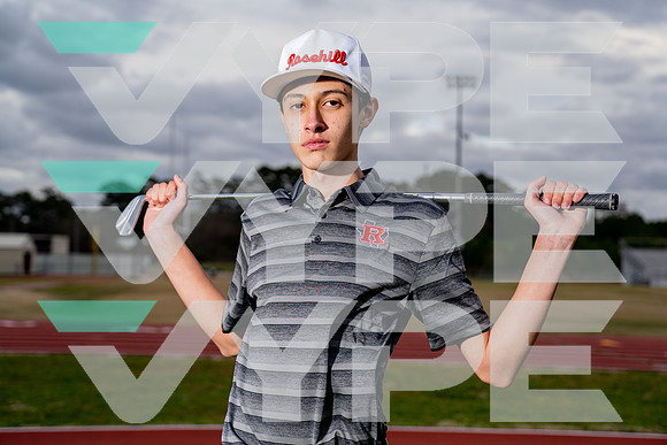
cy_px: 222
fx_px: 1019
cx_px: 334
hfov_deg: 36.2
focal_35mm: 55
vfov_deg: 24.6
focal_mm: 55
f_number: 4
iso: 100
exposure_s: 1/250
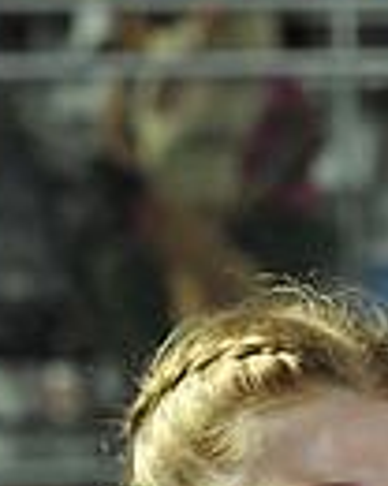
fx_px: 6746
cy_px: 1028
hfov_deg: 3.3
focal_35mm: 470
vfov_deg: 4.1
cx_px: 425
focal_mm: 112
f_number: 5.6
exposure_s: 1/250
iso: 4000
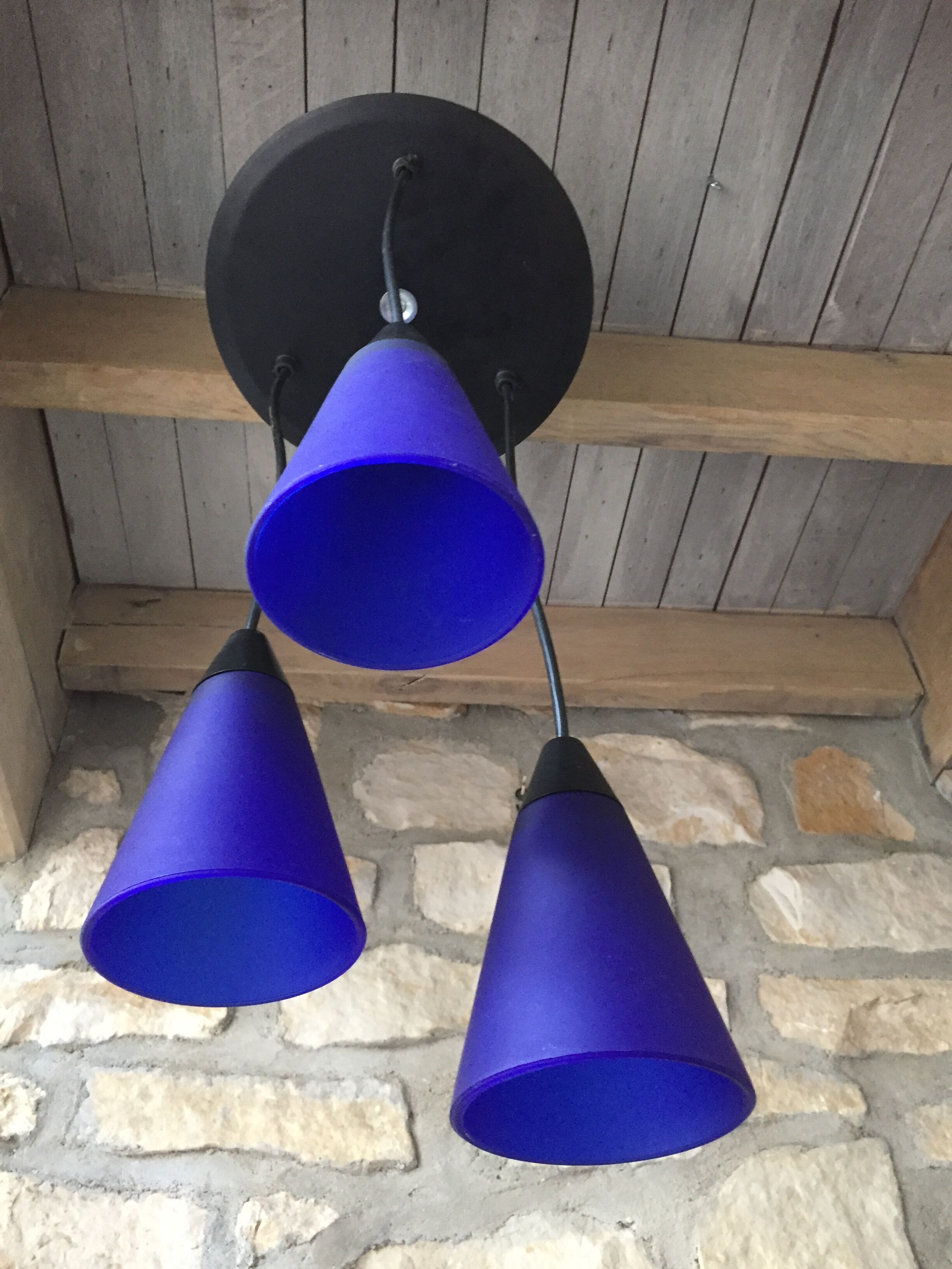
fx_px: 1063
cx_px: 476
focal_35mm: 29
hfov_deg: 48.2
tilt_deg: +46.5
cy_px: 634
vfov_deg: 61.7
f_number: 2.2
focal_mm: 4.15
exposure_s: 1/25
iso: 250
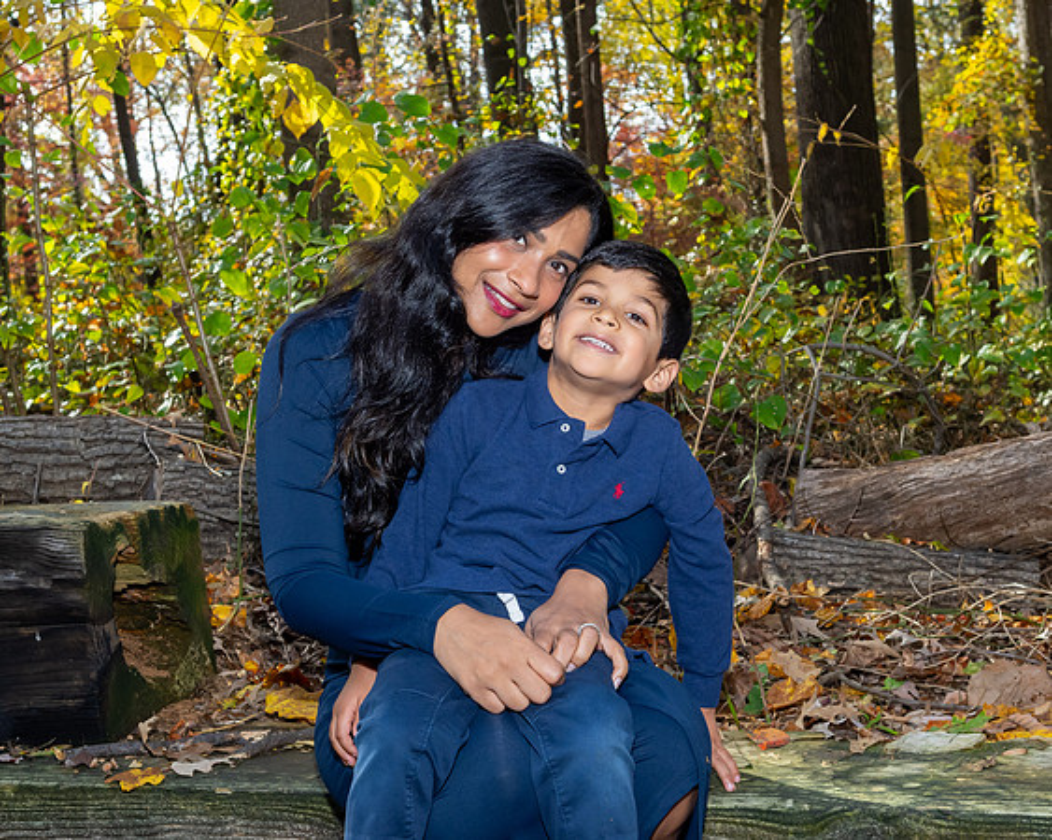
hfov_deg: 35.2
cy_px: 408
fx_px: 1658
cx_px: 582
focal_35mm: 53
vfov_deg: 28.5
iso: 800
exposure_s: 1/250
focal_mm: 31
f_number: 7.1
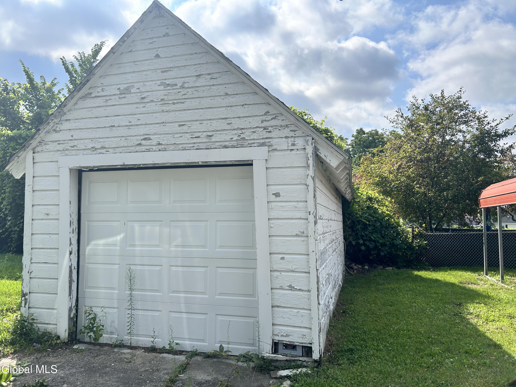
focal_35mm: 26
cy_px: 194
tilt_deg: +5.7
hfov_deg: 67.3
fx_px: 388
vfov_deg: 53.1
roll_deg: -0.8
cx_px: 258
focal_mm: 5.7
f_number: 1.5
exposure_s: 1/4630
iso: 50
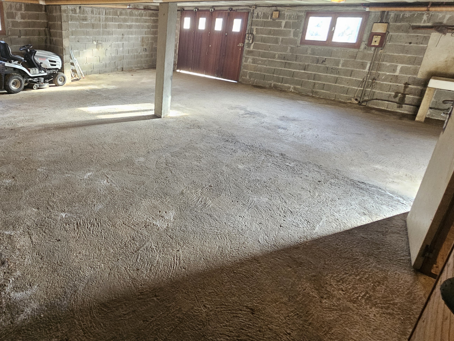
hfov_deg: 78.2
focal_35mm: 20
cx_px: 140
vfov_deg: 64.7
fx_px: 262
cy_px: 122
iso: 320
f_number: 2.2
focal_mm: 2.2
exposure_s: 1/33.3
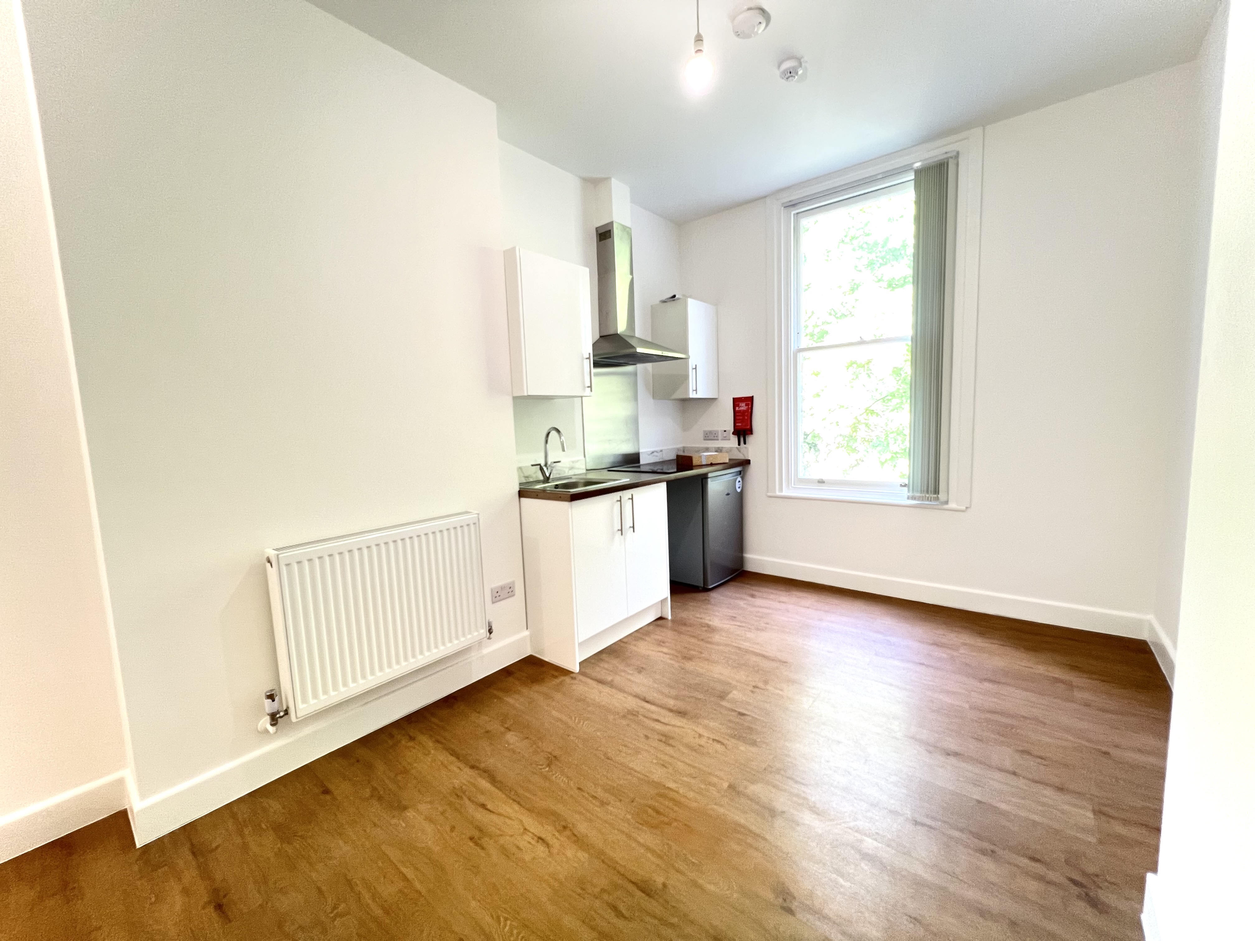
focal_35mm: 13
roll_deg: +2.5
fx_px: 471
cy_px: 470
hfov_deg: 106.2
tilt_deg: -6.7
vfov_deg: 89.9
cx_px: 628
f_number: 1.8
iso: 200
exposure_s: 1/50
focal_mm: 1.57
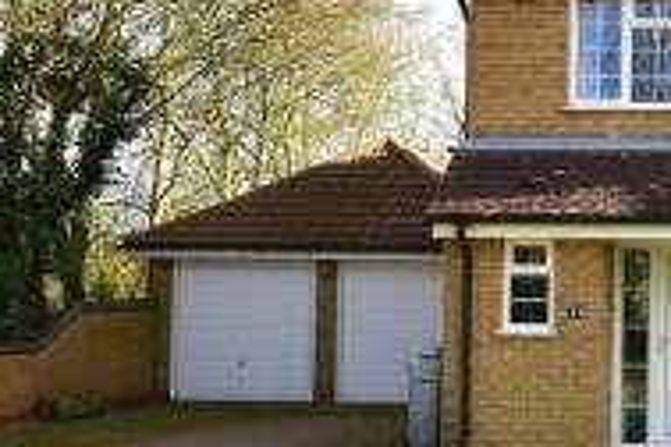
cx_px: 707
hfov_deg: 34.0
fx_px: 969
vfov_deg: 26.0
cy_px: 257
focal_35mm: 52
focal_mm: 10
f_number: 7.1
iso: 100
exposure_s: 1/200
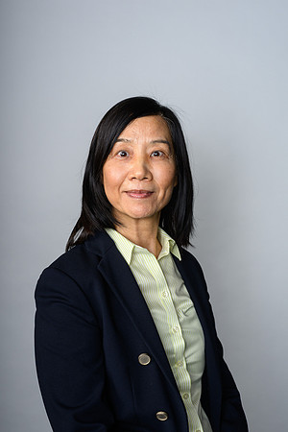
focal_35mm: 50
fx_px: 600
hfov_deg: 27.0
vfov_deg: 39.6
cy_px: 216
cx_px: 144
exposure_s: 1/200
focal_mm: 50
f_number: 5.6
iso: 200
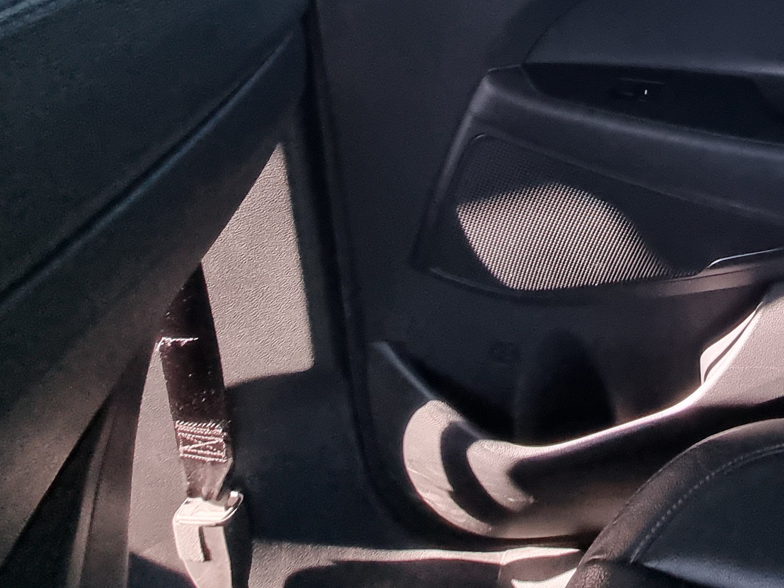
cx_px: 815
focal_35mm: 34
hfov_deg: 44.3
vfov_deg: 32.1
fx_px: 770
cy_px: -168
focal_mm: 2.2
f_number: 2.2
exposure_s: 1/60
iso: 200
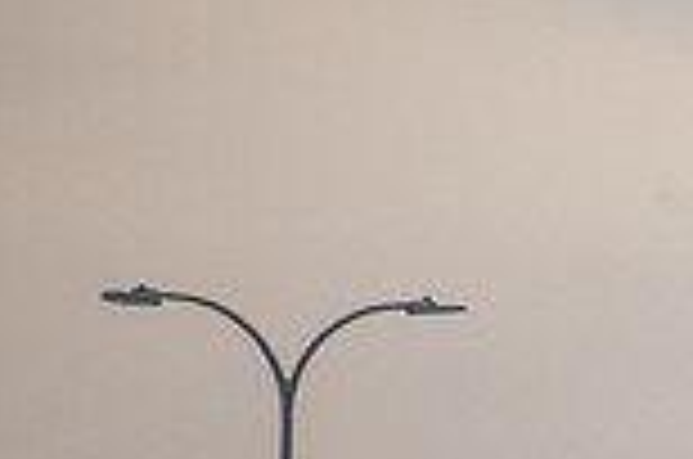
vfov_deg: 0.8
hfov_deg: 1.2
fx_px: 32657
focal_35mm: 1700
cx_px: 1008
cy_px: 574
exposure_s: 1/1000
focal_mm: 300
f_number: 6.3
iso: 500
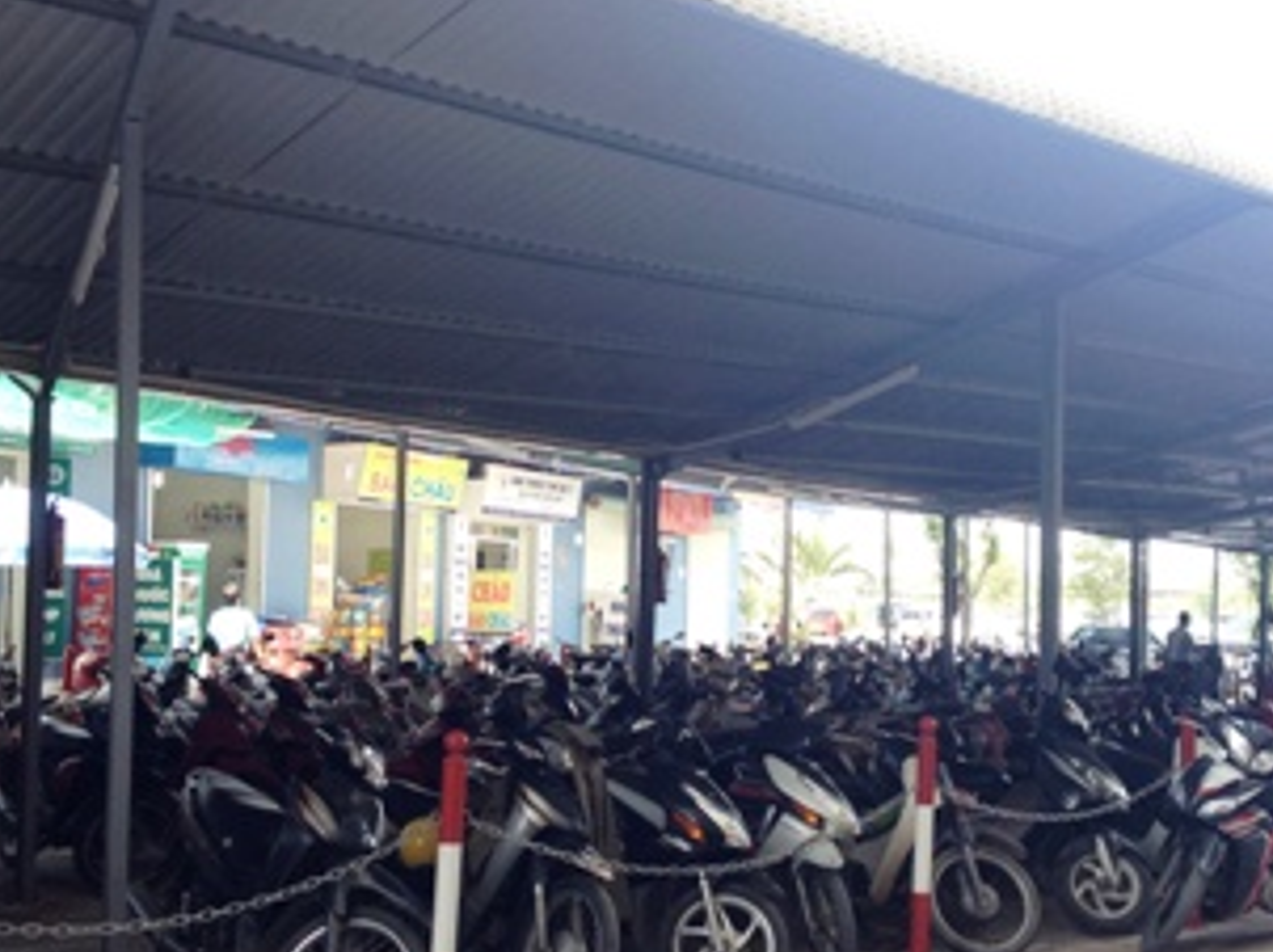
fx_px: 1911
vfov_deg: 27.9
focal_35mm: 52
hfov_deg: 36.8
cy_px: 560
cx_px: 738
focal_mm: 4.28
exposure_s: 1/120
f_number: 2.4
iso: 50
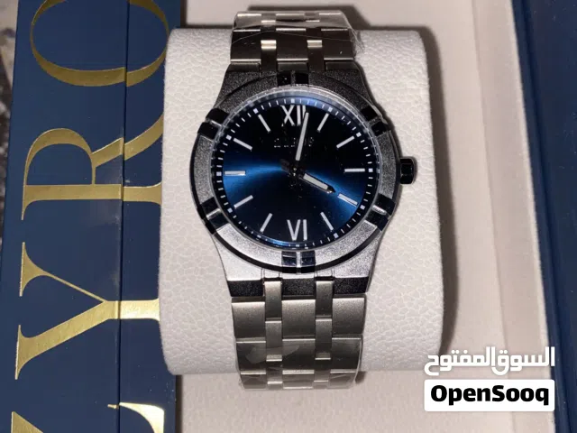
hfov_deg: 69.4
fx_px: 417
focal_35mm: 25
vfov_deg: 54.9
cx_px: 288
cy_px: 216
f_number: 1.8
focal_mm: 4.25
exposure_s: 1/61
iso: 32
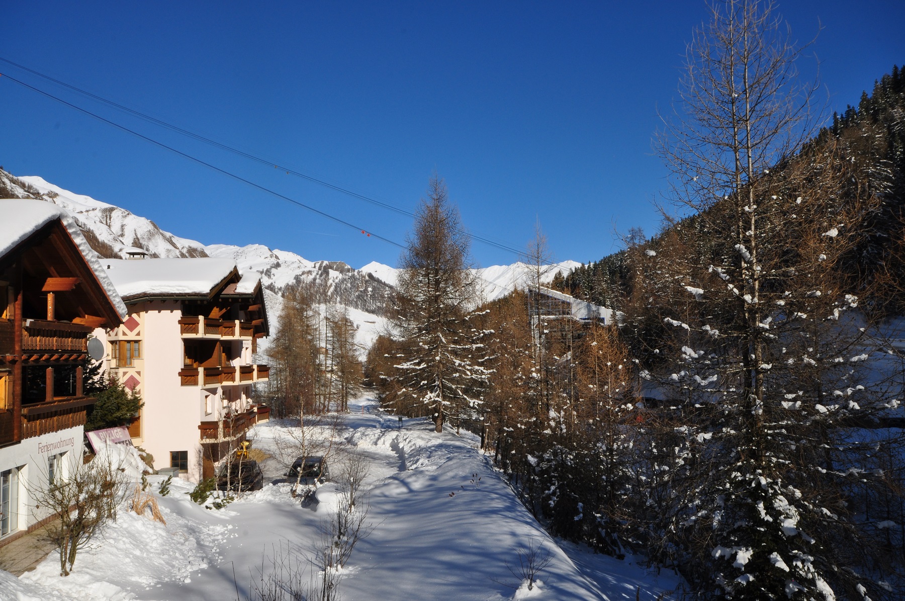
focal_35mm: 30
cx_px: 452
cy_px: 300
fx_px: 753
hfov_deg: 62.0
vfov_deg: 43.5
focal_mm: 20
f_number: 18
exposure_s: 1/200
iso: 200
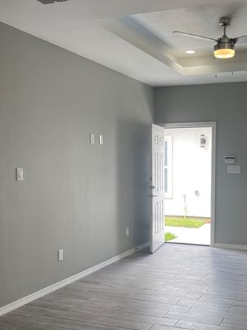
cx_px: 175
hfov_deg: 33.1
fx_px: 409
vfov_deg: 43.7
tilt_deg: -4.3
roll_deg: -0.3
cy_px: 196
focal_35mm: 43
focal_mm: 5.1
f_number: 1.6
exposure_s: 1/120
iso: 32
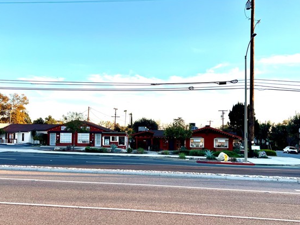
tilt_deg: +1.5
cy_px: 127
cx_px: 161
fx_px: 260
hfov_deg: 59.9
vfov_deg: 46.7
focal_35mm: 30
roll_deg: +0.3
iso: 50
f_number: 1.5
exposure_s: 1/1079
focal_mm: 5.7
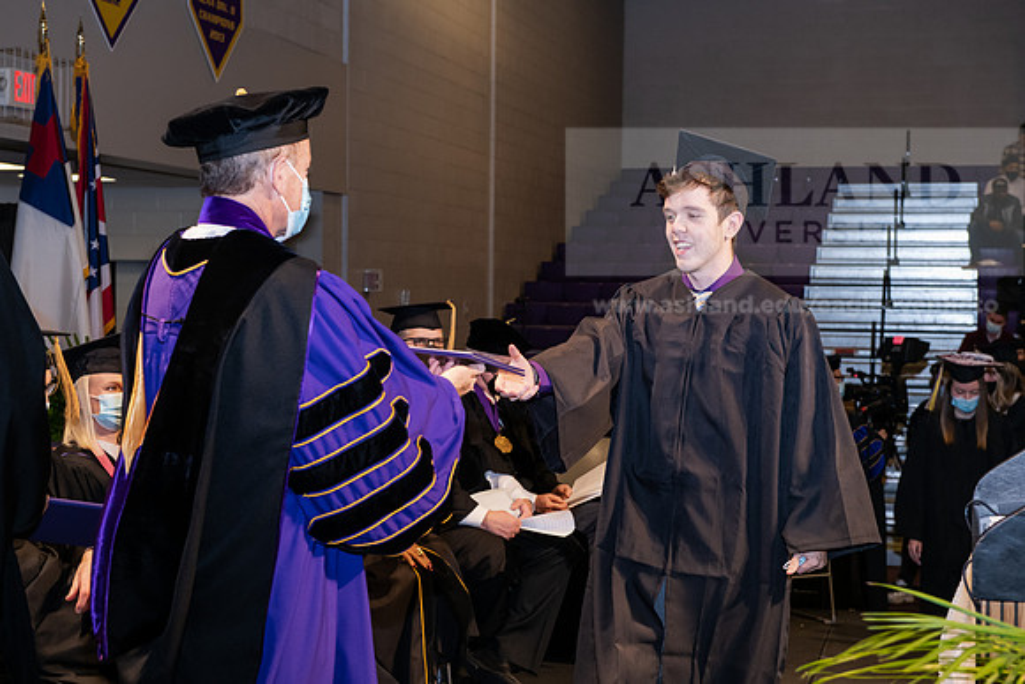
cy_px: 342
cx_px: 512
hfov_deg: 32.4
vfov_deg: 21.9
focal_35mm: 62
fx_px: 1766
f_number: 6.3
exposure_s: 1/200
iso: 1600
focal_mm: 62
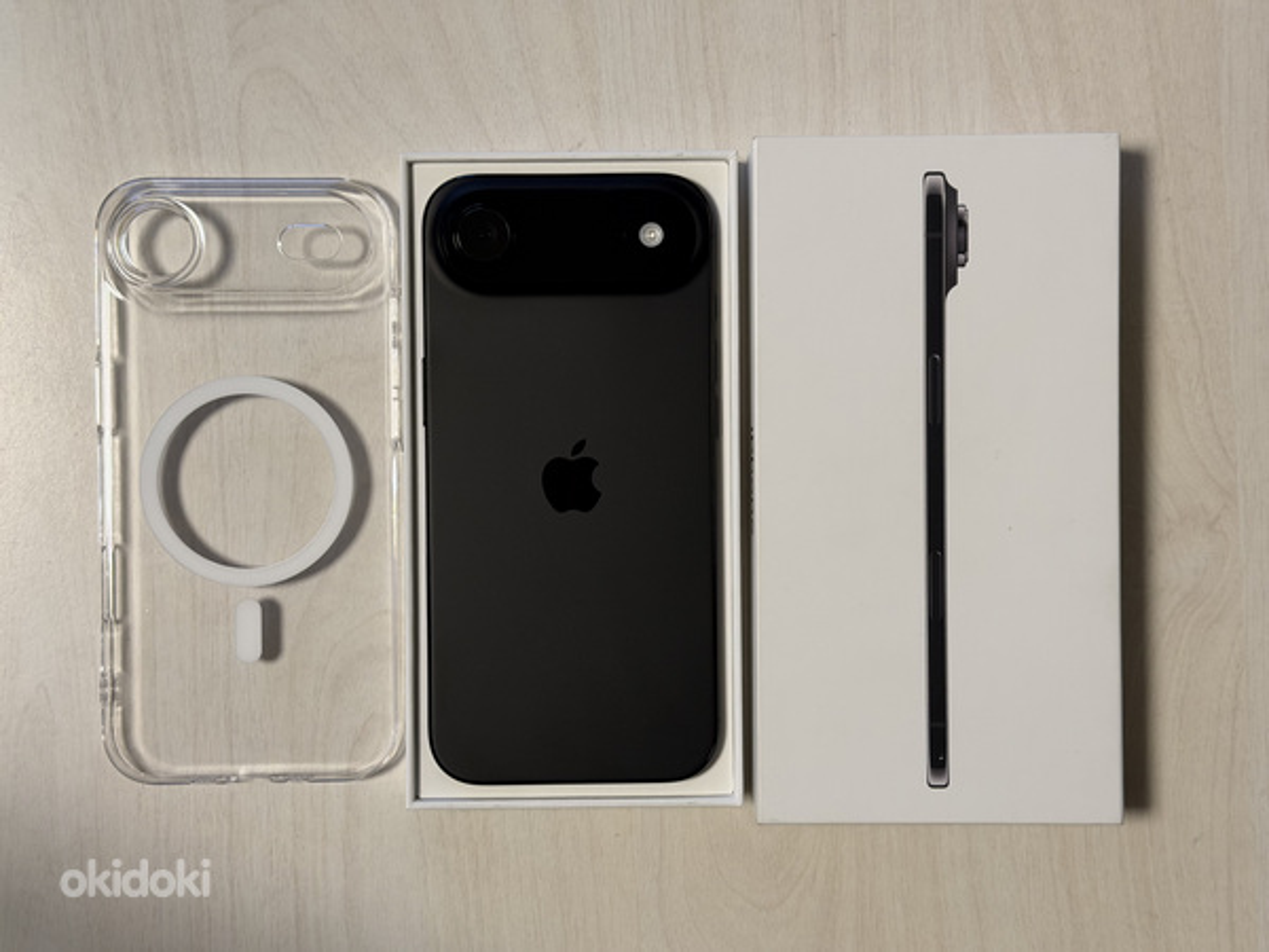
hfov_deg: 39.7
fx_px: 1760
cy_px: 476
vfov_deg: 30.3
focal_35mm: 48
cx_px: 634
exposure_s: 1/60
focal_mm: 6.76
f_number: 1.78
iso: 100
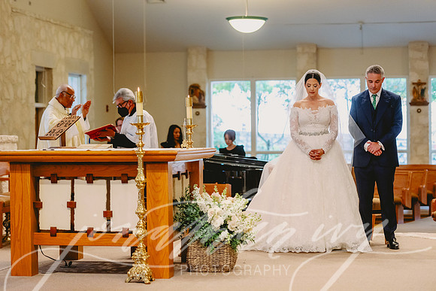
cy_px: 146
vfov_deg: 14.0
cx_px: 218
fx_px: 1187
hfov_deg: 20.8
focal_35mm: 98
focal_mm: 98
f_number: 2.8
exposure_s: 1/320
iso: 2500
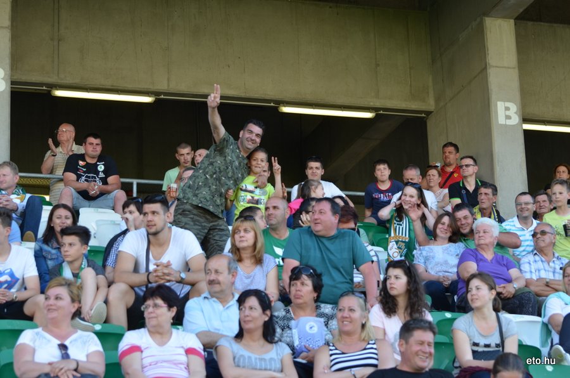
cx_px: 285
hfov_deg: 19.5
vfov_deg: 13.0
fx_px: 1659
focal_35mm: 105
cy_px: 189
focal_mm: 70
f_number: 5
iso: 200
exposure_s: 1/100
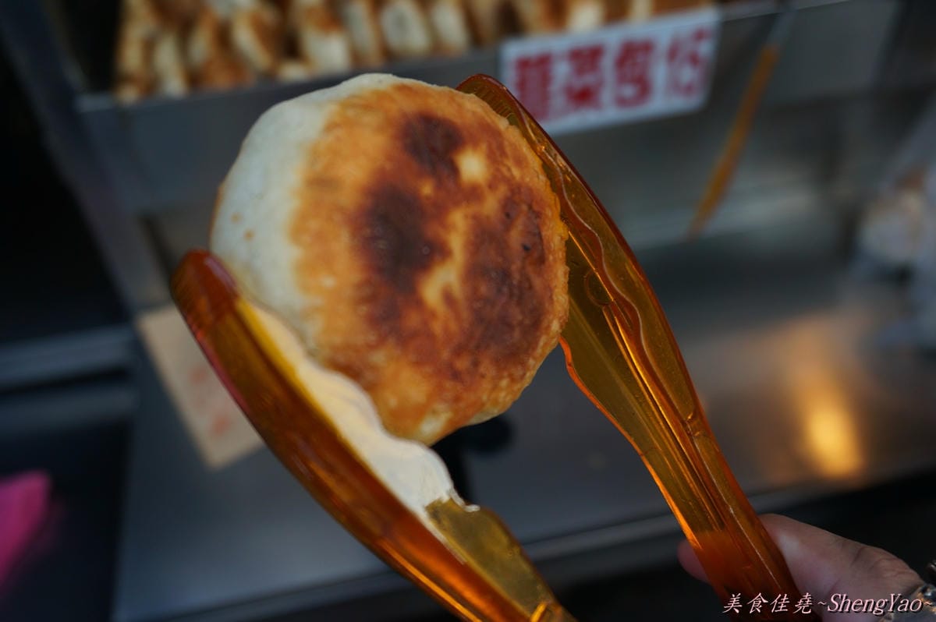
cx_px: 468
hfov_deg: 59.5
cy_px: 311
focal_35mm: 32
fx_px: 818
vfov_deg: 41.6
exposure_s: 1/160
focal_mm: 21
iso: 200
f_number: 4
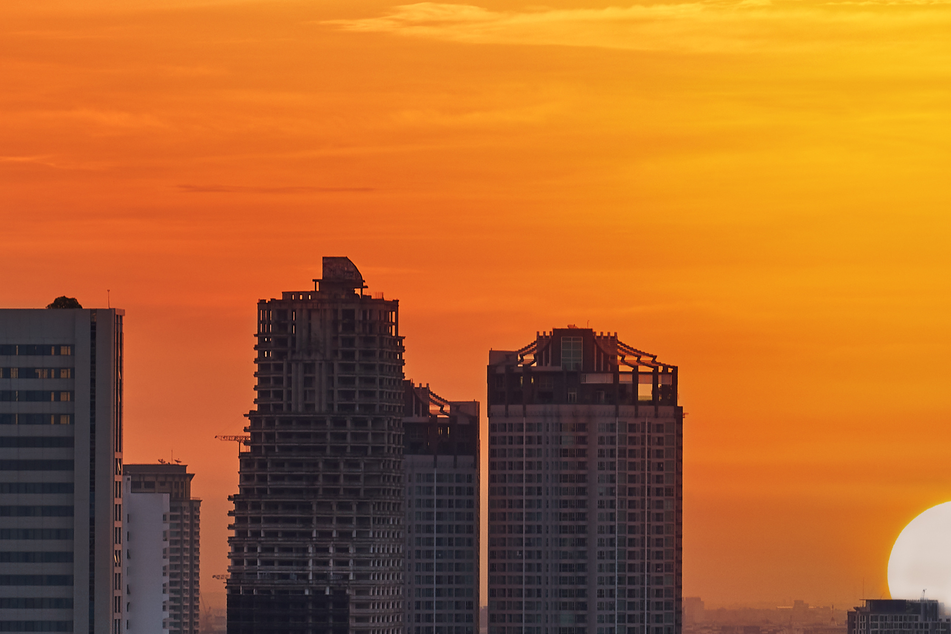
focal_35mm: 399
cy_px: 367
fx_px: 10539
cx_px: 1006
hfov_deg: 5.2
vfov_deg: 3.4
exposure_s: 1/20
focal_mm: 140
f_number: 11
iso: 100
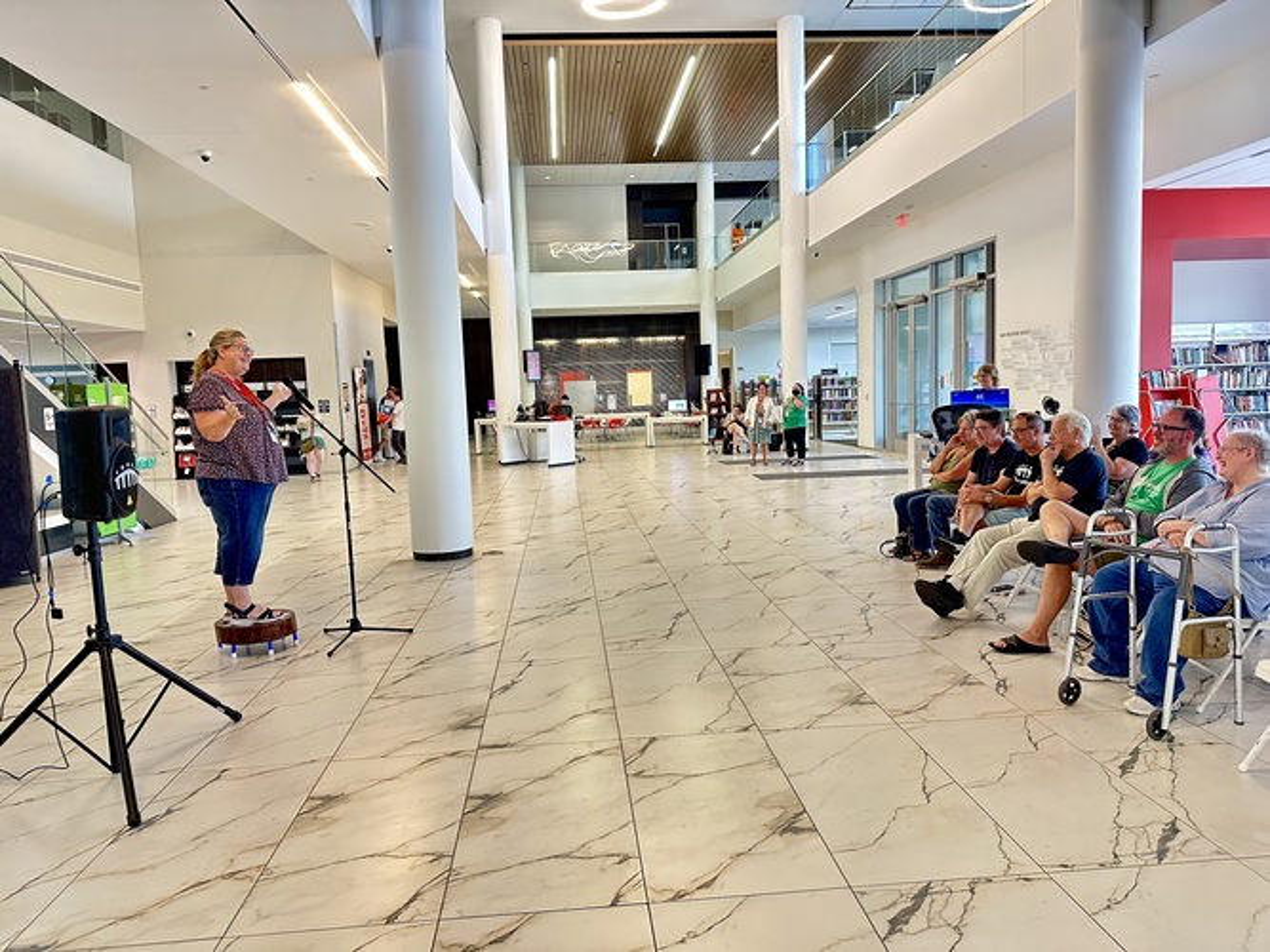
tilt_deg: -5.0
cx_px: 635
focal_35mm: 24
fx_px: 880
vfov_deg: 56.8
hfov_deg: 71.6
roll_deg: +2.0
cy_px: 476
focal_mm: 6.86
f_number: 1.78
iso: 250
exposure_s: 1/60
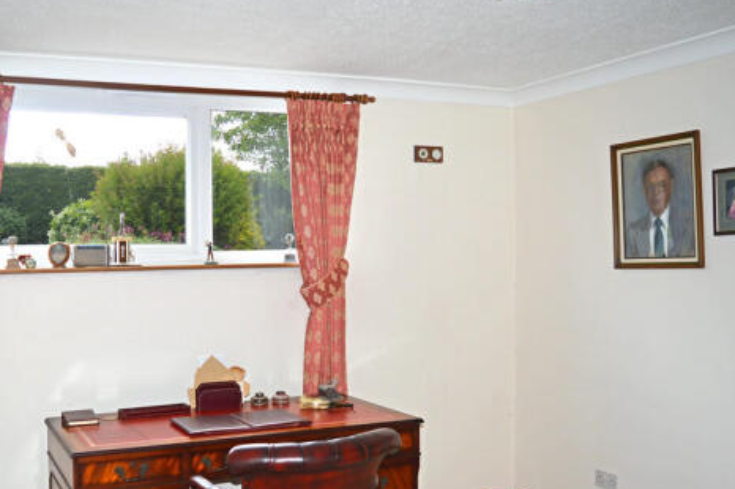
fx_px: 775
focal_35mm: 38
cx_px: 278
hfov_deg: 50.2
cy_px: 336
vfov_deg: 34.6
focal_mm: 18
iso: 100
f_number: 3.5
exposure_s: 1/160
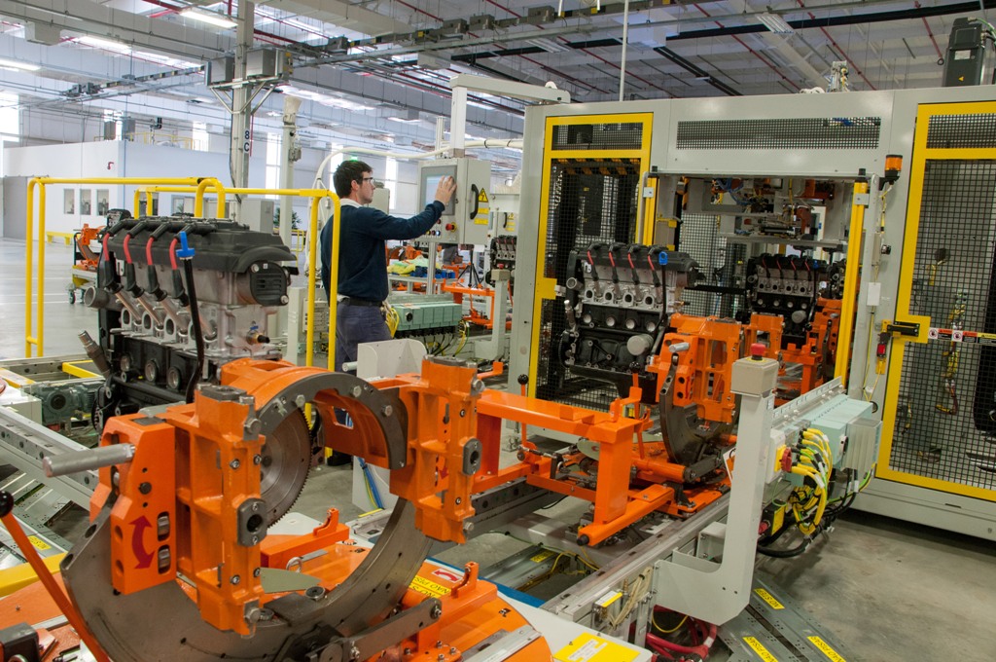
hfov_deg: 67.4
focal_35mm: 27
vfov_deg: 47.8
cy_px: 331
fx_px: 746
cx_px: 498
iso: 800
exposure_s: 1/30
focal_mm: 18
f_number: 5.6
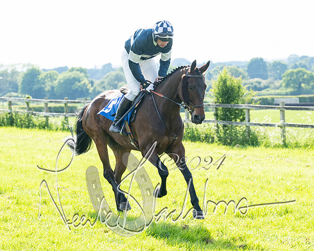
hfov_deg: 10.5
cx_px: 163
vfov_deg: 8.4
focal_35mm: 184
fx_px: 1709
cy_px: 105
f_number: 5
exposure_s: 1/1250
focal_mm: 82
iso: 400
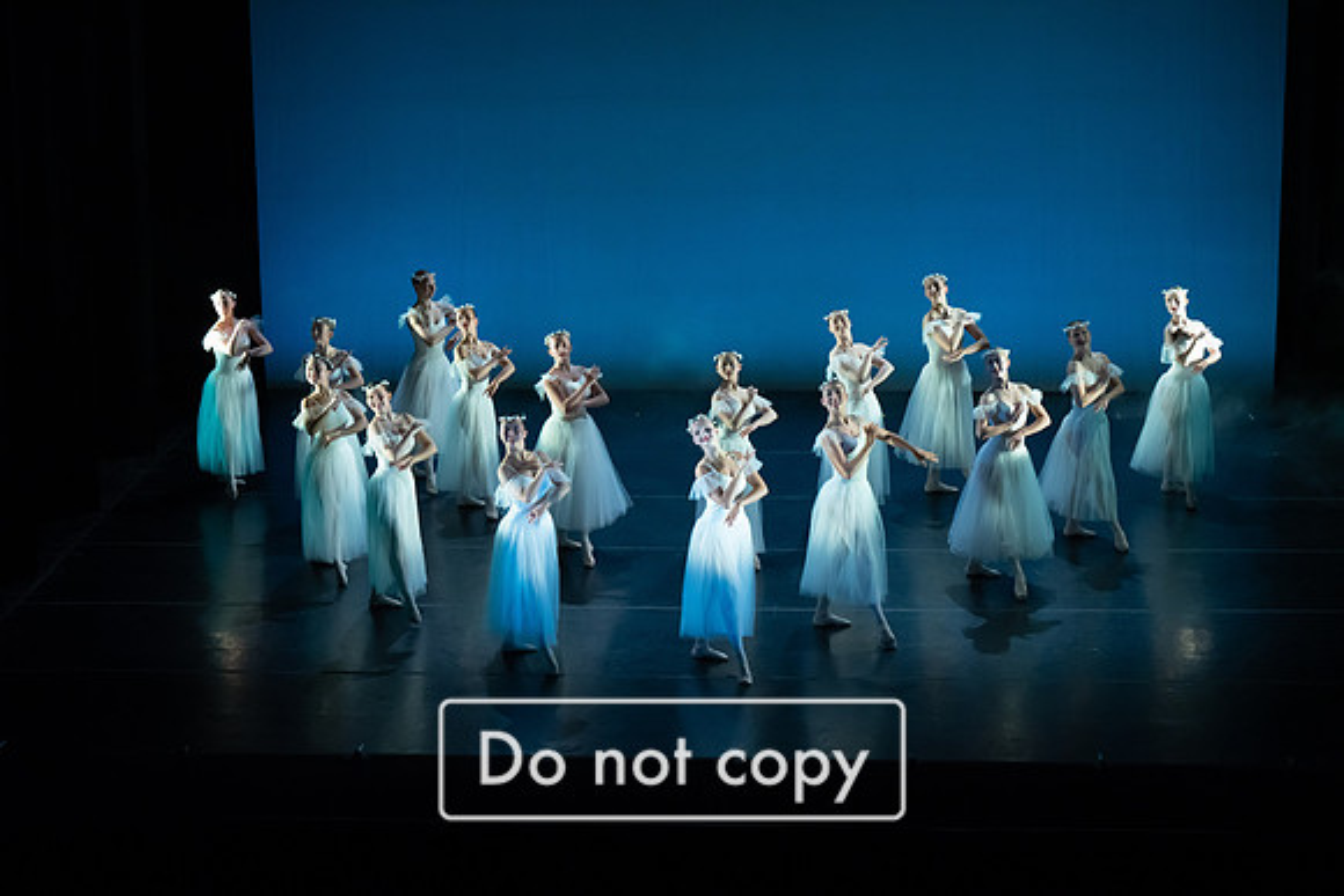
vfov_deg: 19.5
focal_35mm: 70
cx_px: 672
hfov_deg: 28.8
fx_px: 2614
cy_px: 448
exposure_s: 1/250
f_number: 5.6
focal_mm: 70
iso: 4000
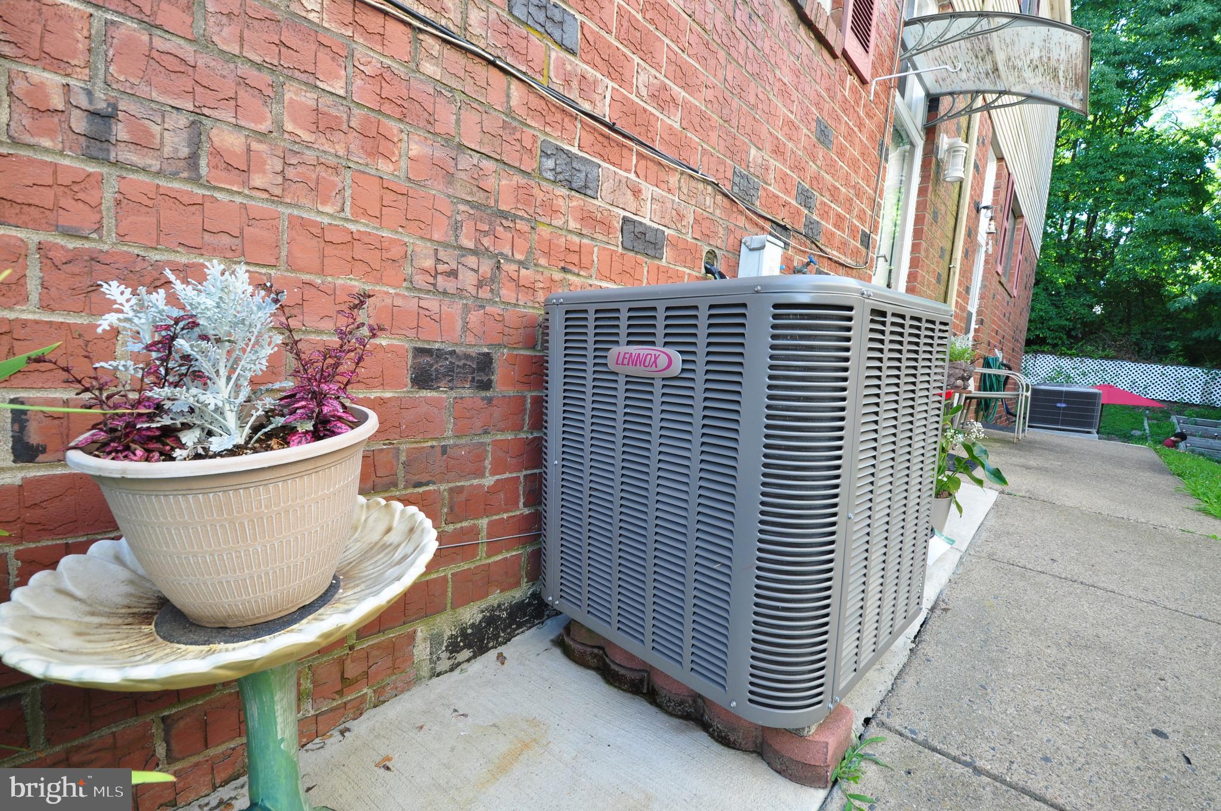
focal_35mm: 15
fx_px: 508
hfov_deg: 100.5
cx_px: 610
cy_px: 406
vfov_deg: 77.2
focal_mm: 10
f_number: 8
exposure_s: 1/30
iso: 280
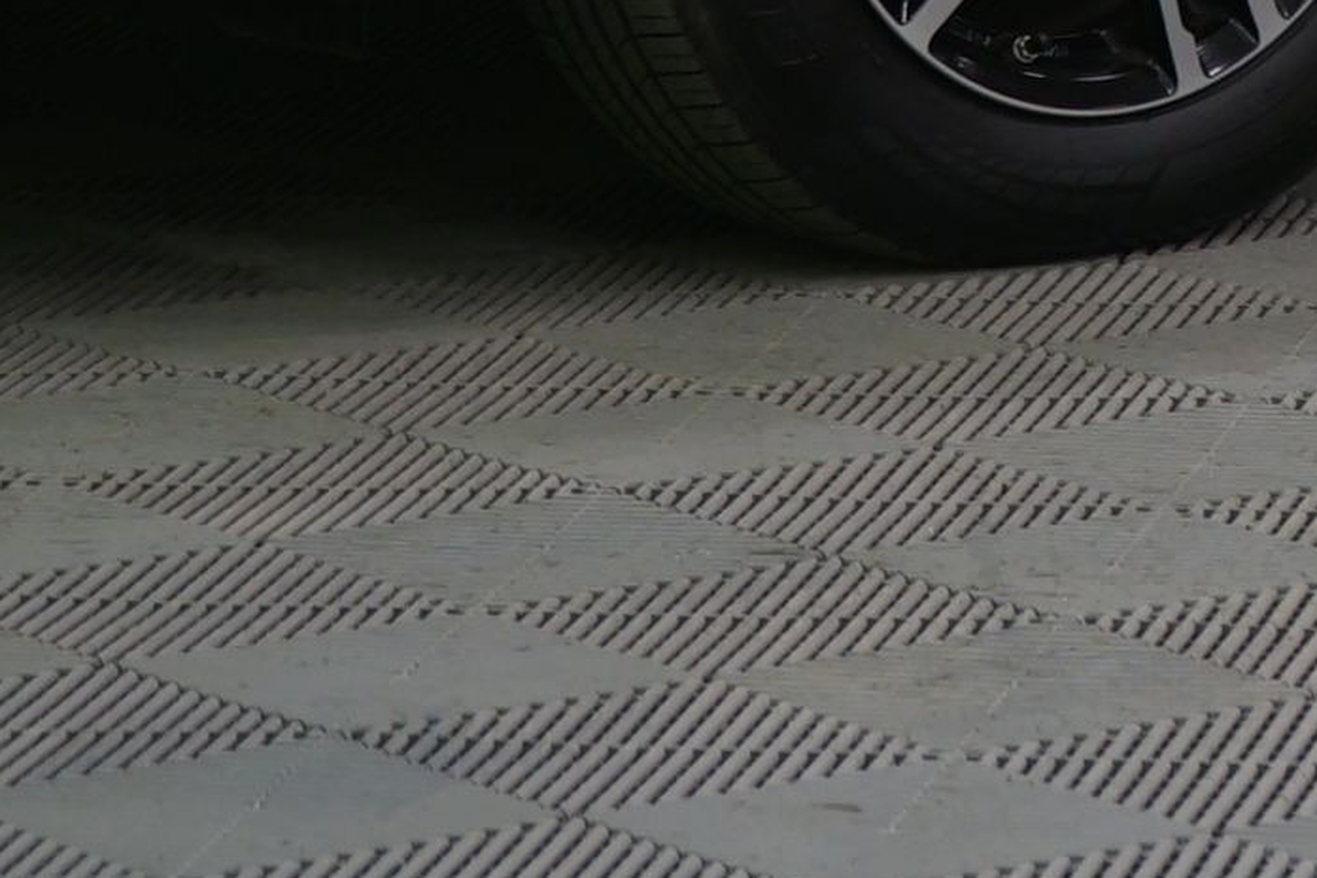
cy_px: -1529
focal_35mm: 271
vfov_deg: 4.9
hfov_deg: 7.5
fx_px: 9915
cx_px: 1689
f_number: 5
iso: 400
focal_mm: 48
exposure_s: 1/8
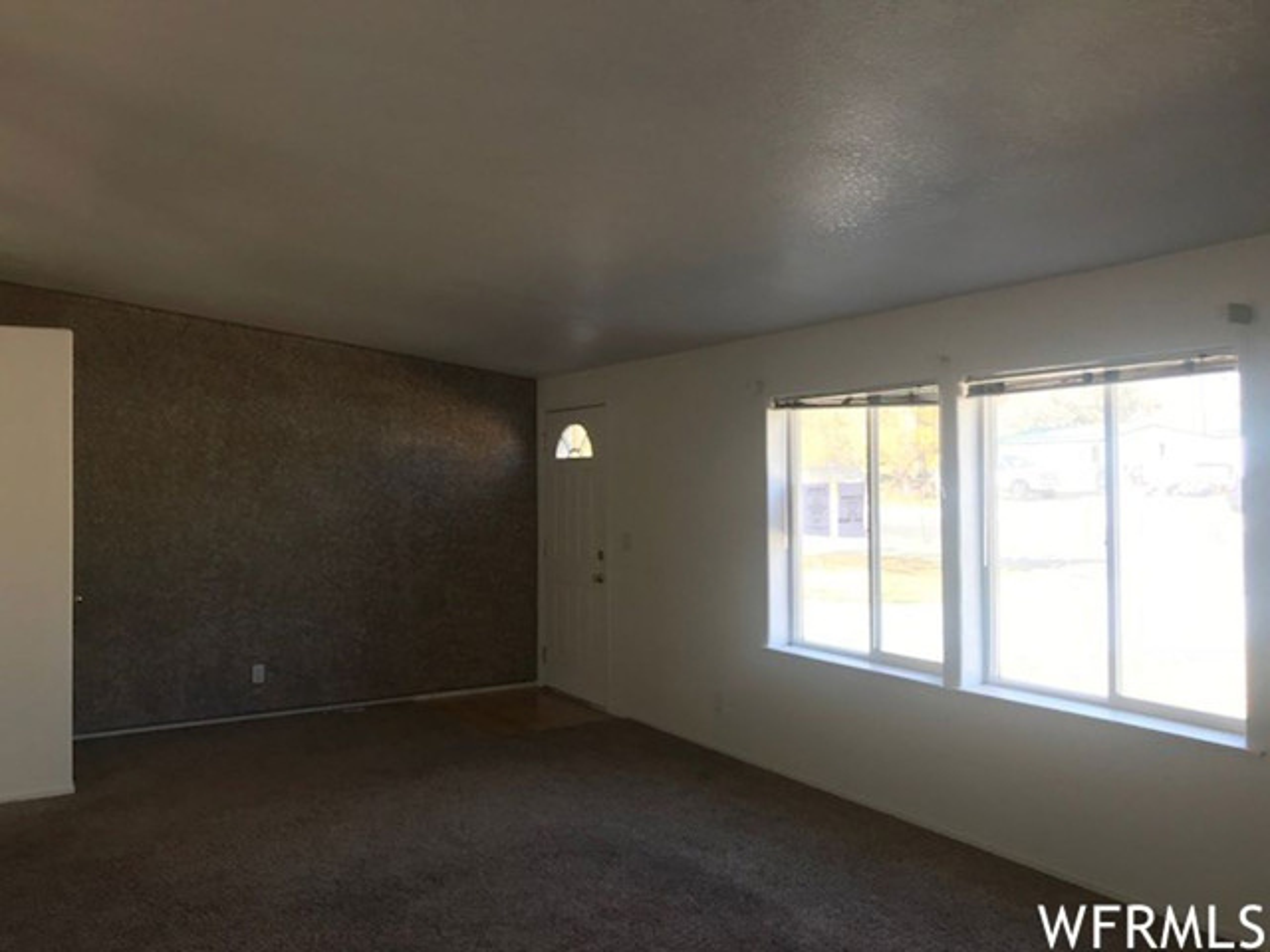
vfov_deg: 49.7
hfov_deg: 63.4
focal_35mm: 28
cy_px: 476
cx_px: 635
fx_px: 1027
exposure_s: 1/60
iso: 32
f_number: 1.8
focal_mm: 3.99
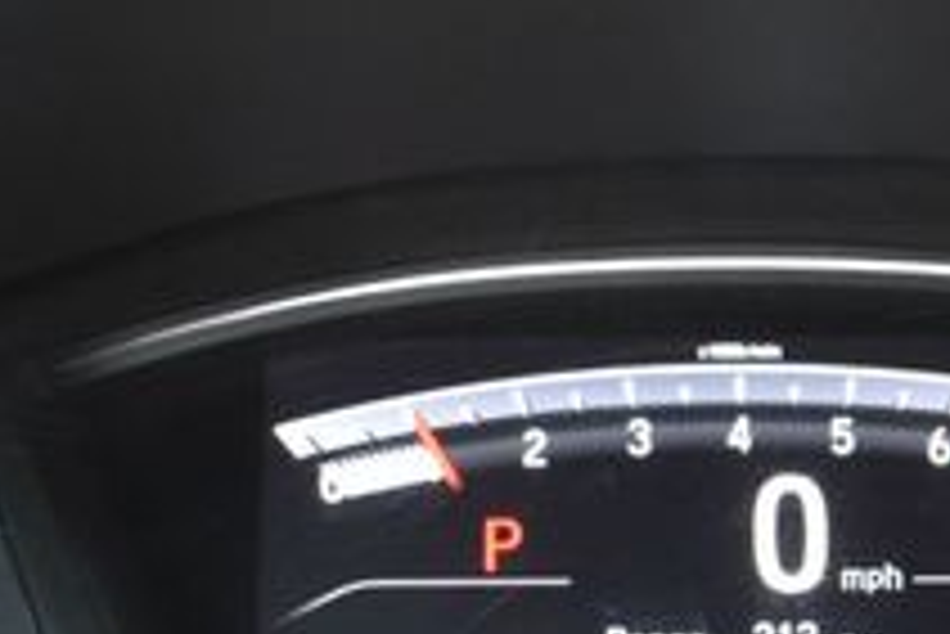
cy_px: 706
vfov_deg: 12.4
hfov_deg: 18.4
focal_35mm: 109
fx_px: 2878
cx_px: 846
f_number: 6.3
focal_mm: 24
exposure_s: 1/15
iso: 1400
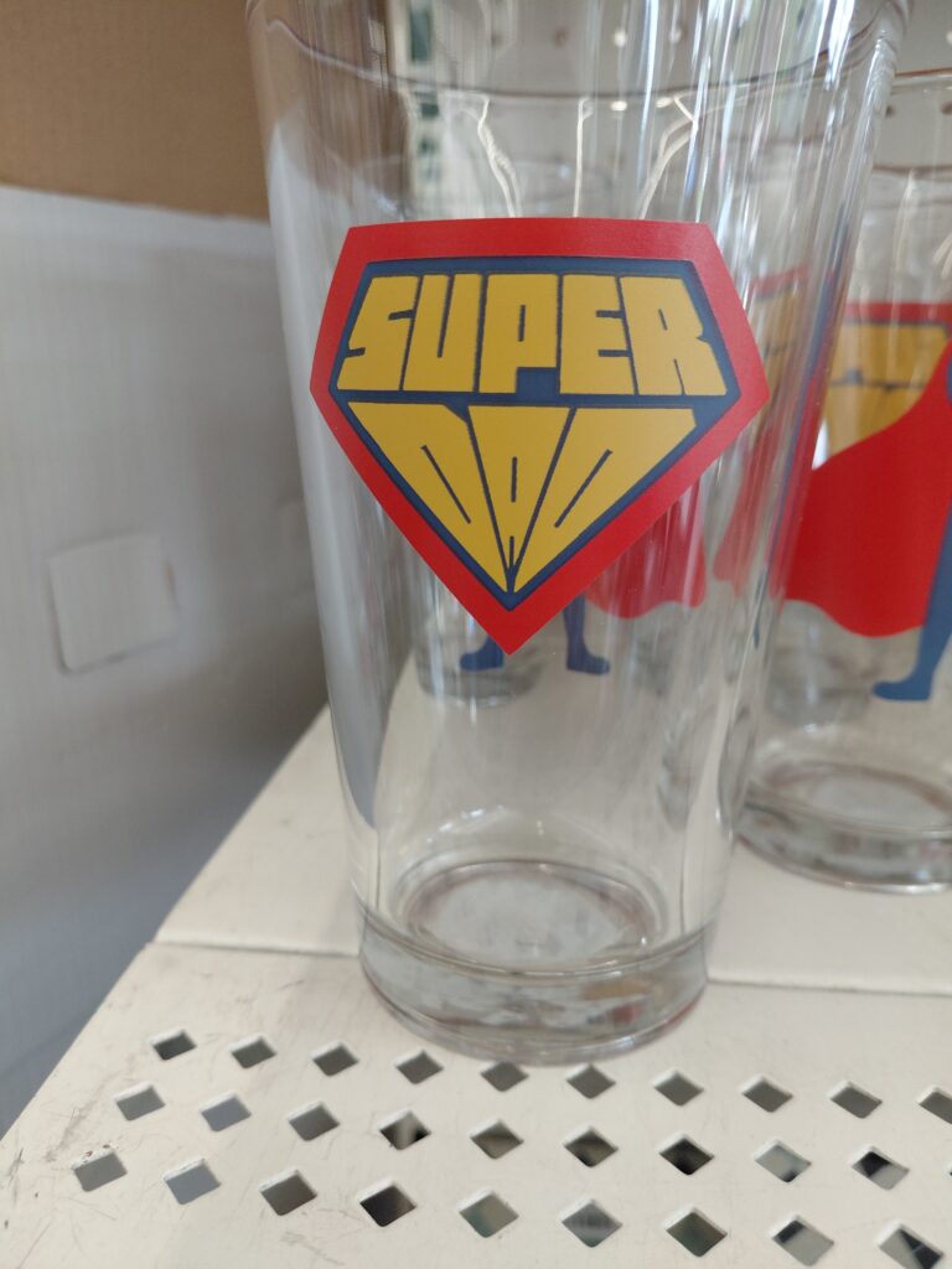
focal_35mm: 25
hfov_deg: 54.9
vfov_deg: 69.4
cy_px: 634
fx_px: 917
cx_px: 476
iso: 125
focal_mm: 4.69
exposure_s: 1/120
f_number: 1.8
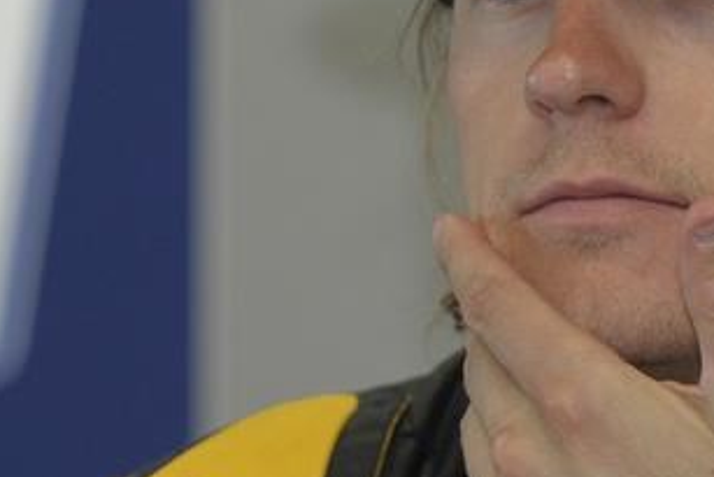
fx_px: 17858
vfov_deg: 1.5
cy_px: 205
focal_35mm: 900
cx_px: 619
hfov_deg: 2.3
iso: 640
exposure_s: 1/125
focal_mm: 180
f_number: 4
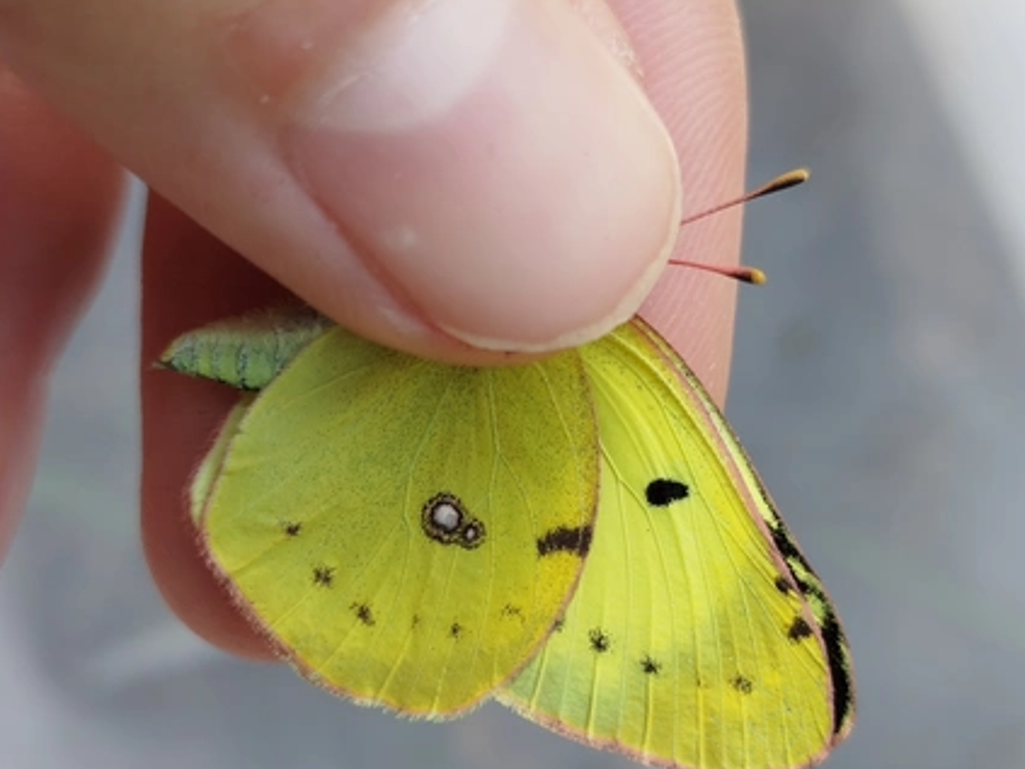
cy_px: 473
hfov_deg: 31.2
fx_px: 1835
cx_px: 511
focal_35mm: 62
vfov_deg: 23.6
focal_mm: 5.31
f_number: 1.7
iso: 50
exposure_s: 1/134
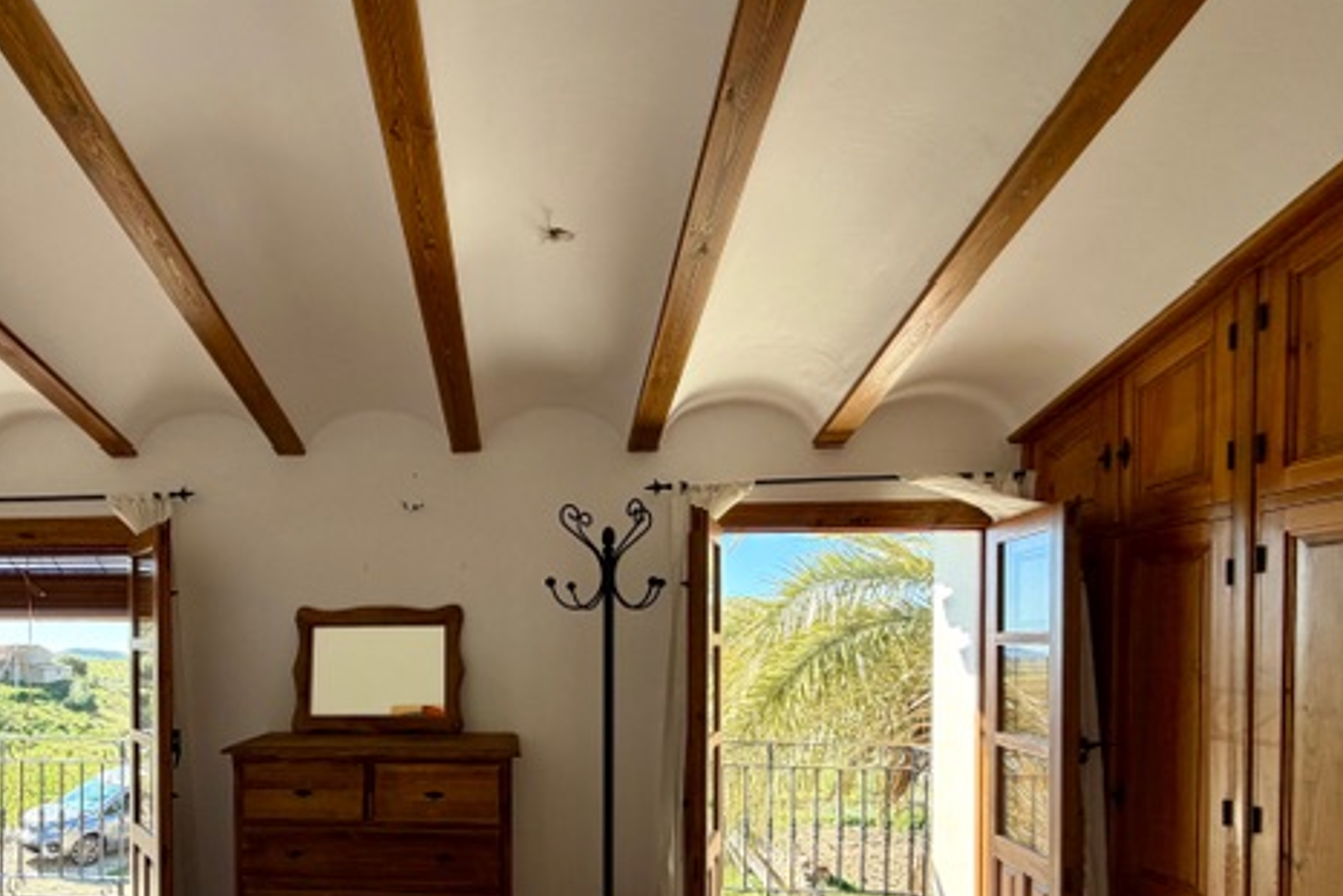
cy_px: 654
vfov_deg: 59.2
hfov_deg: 81.2
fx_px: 746
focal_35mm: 20
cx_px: 450
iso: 50
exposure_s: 1/188
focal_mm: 2.22
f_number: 2.2
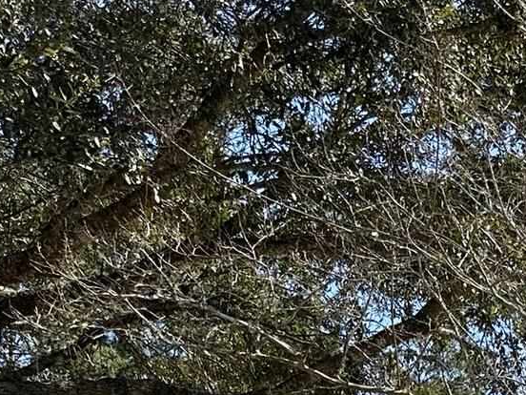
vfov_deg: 15.0
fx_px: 1352
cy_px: 641
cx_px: 888
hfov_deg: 18.3
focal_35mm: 89
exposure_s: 1/3861
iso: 80
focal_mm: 6.86
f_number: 1.78
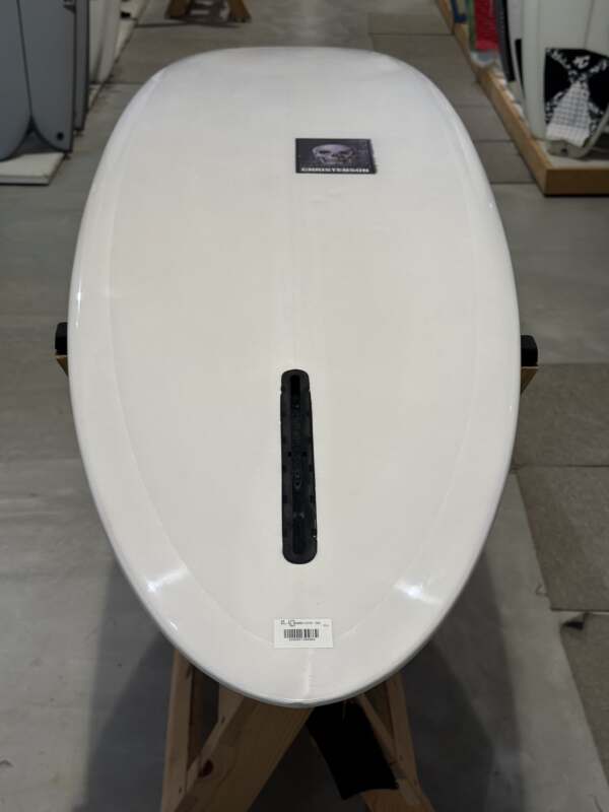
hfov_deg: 30.3
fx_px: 1126
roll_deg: -1.4
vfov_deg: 39.7
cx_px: 304
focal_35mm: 48
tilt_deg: -29.4
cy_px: 406
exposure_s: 1/261
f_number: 1.78
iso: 64
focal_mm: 6.76
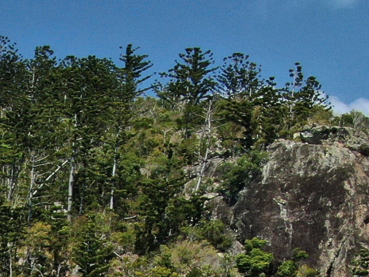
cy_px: 582
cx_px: -137
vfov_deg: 8.5
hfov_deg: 11.7
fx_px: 1748
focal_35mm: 164
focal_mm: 5.82
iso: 100
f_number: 3.2
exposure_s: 1/320
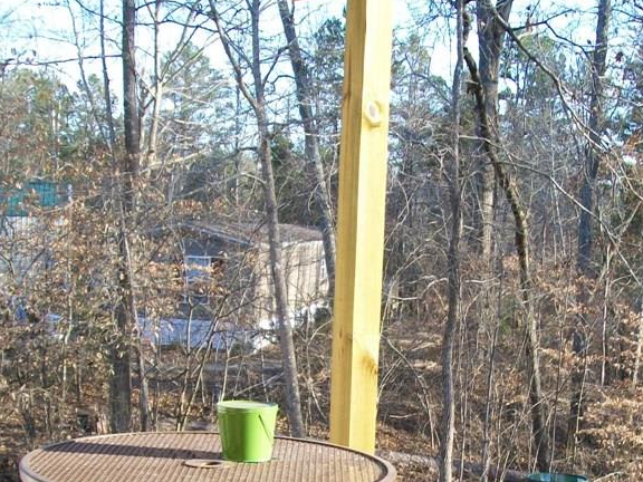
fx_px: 1189
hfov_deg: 30.2
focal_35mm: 64
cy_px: 421
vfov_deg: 22.5
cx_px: 353
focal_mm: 6
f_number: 2.7
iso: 64
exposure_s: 1/125
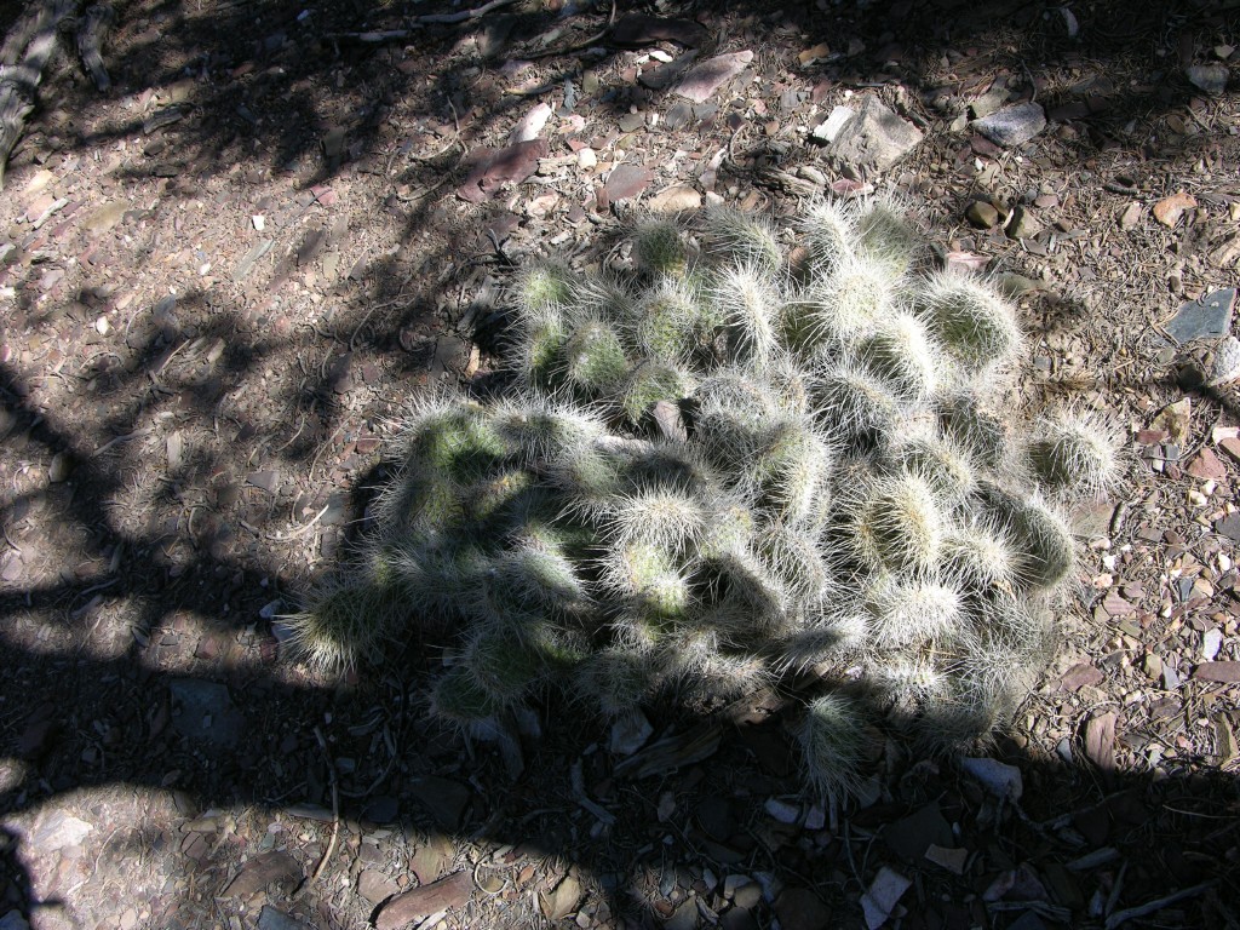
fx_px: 1325
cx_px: 620
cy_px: 465
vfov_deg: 38.7
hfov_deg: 50.1
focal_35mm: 37
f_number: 5.1
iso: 50
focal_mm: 9.5
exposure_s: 1/175
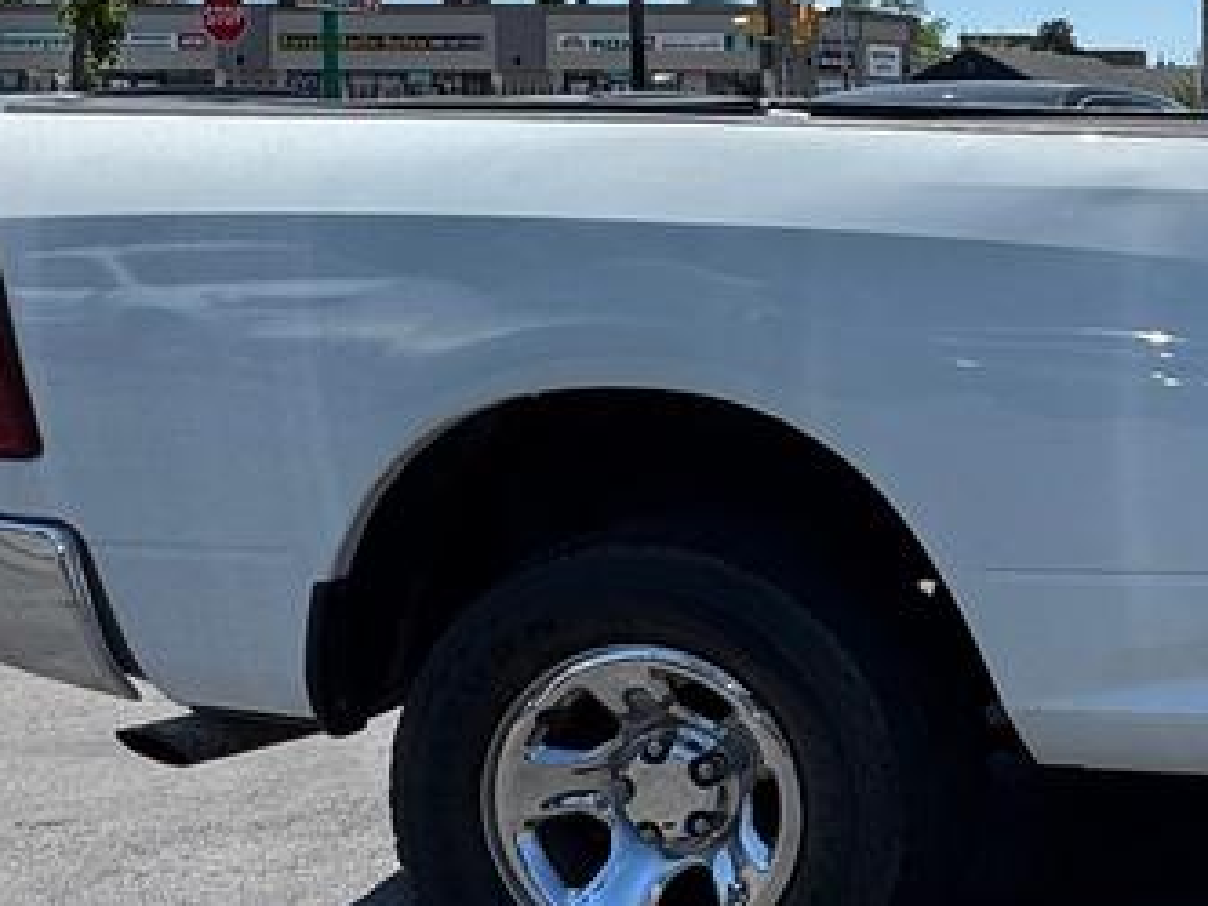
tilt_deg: -0.6
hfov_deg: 25.2
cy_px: 182
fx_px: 1884
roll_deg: -0.6
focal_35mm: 54
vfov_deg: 26.5
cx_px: 1888
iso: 50
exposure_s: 1/1063
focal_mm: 2.22
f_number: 2.2
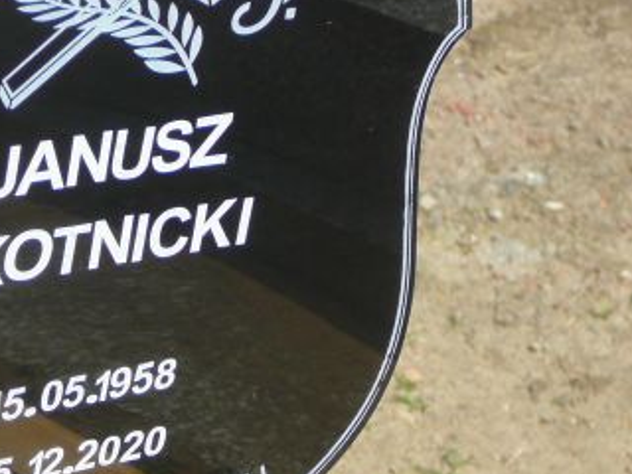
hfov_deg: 12.0
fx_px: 2994
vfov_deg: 9.1
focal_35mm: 164
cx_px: 95
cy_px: 271
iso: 80
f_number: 3.8
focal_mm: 12.2
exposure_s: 1/800
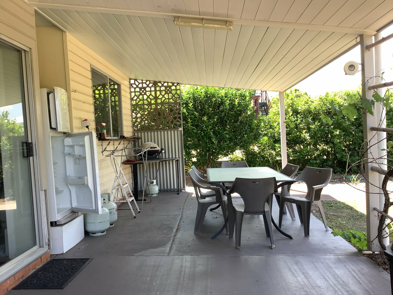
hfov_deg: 58.4
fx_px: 352
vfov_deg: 45.4
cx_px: 196
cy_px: 148
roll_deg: +2.4
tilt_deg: -1.6
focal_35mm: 31
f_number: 2.4
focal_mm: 3.3
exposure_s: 1/100
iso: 25
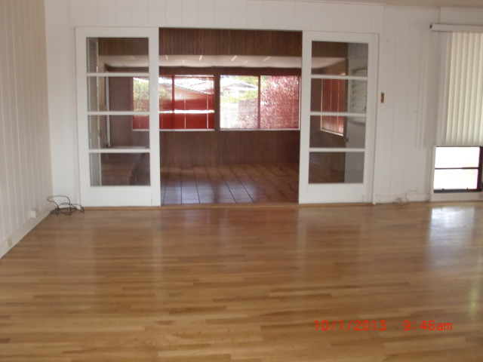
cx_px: 242
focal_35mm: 36
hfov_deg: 51.4
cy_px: 181
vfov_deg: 39.7
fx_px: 502
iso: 320
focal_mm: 6.3
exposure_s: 1/60
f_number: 2.8
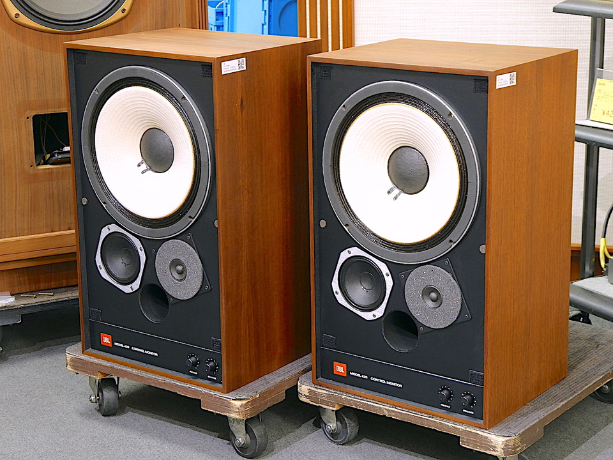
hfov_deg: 27.8
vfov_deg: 21.0
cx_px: 306
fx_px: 1240
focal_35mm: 70
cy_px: 230
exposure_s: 1/1.3
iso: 100
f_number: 4.5
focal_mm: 12.5
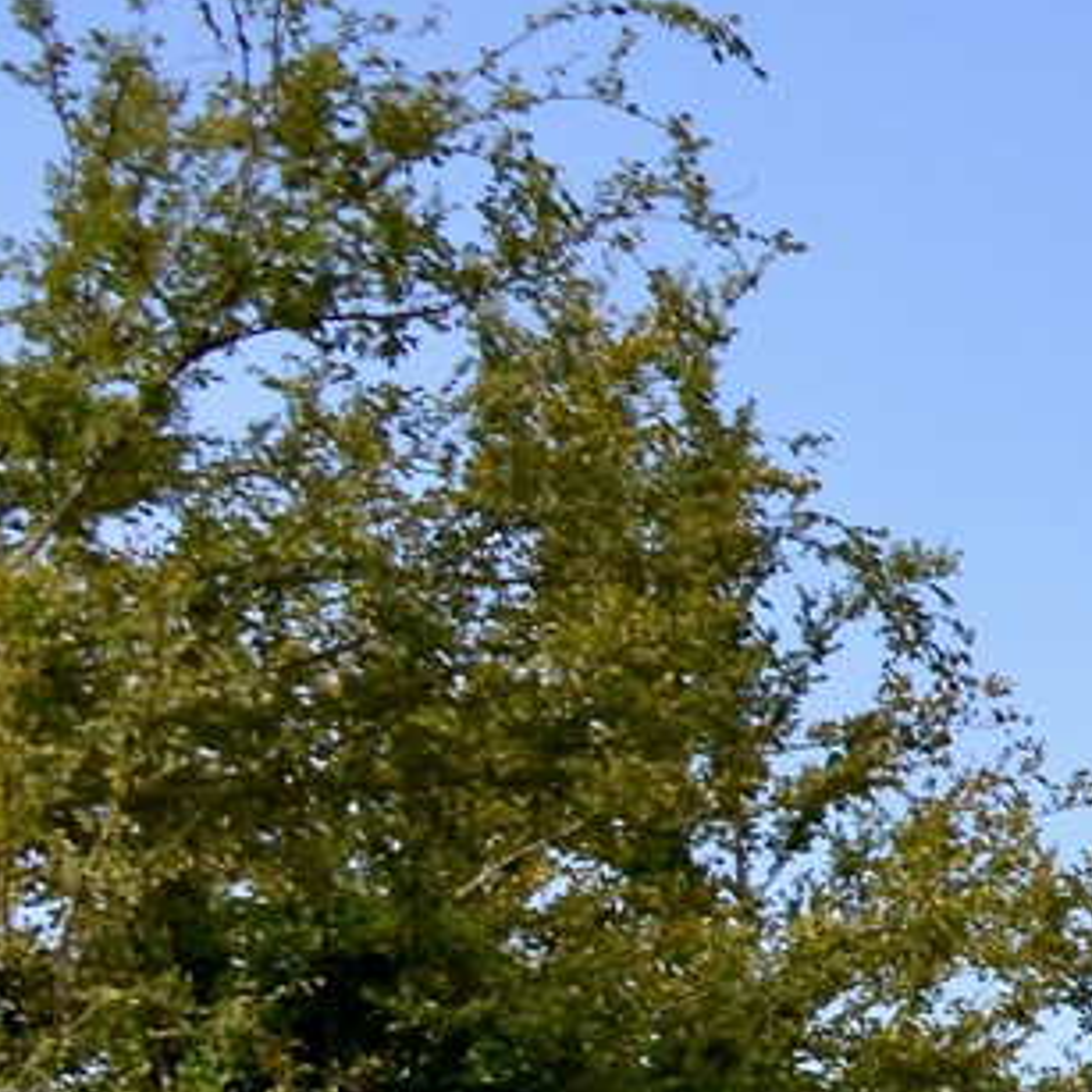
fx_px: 5639
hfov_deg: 9.0
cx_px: 3274
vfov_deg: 10.6
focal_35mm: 158
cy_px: 1718
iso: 320
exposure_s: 1/400
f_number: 10
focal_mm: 28
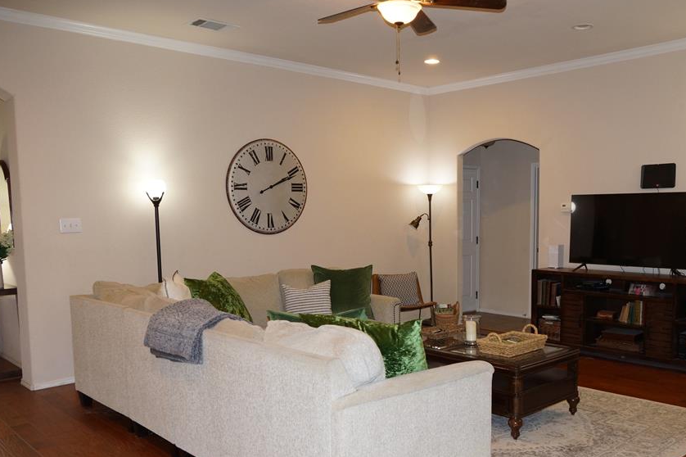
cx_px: 397
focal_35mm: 33
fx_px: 629
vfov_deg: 39.8
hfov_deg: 57.0
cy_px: 273
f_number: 4
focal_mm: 18
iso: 400
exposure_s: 1/60
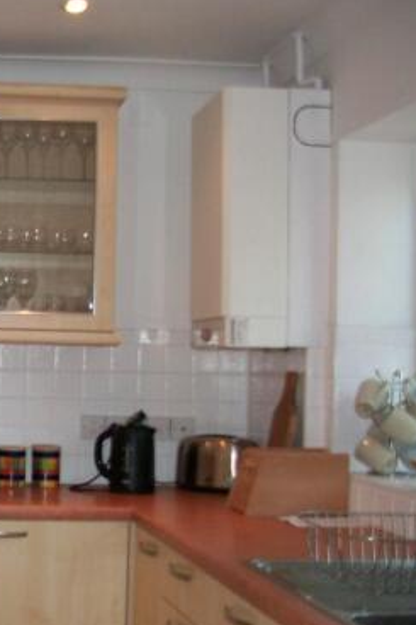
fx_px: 972
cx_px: -74
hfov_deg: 22.4
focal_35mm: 56
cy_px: 329
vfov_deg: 35.6
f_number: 2.8
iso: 120
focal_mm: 5.7
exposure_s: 1/60
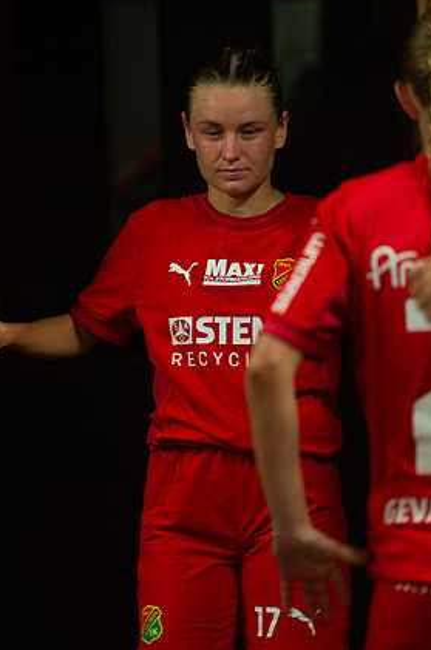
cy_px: 310
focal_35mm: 214
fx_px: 3859
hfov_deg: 6.4
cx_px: 226
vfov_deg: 9.6
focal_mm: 200
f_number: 2.8
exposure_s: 1/100
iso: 1100
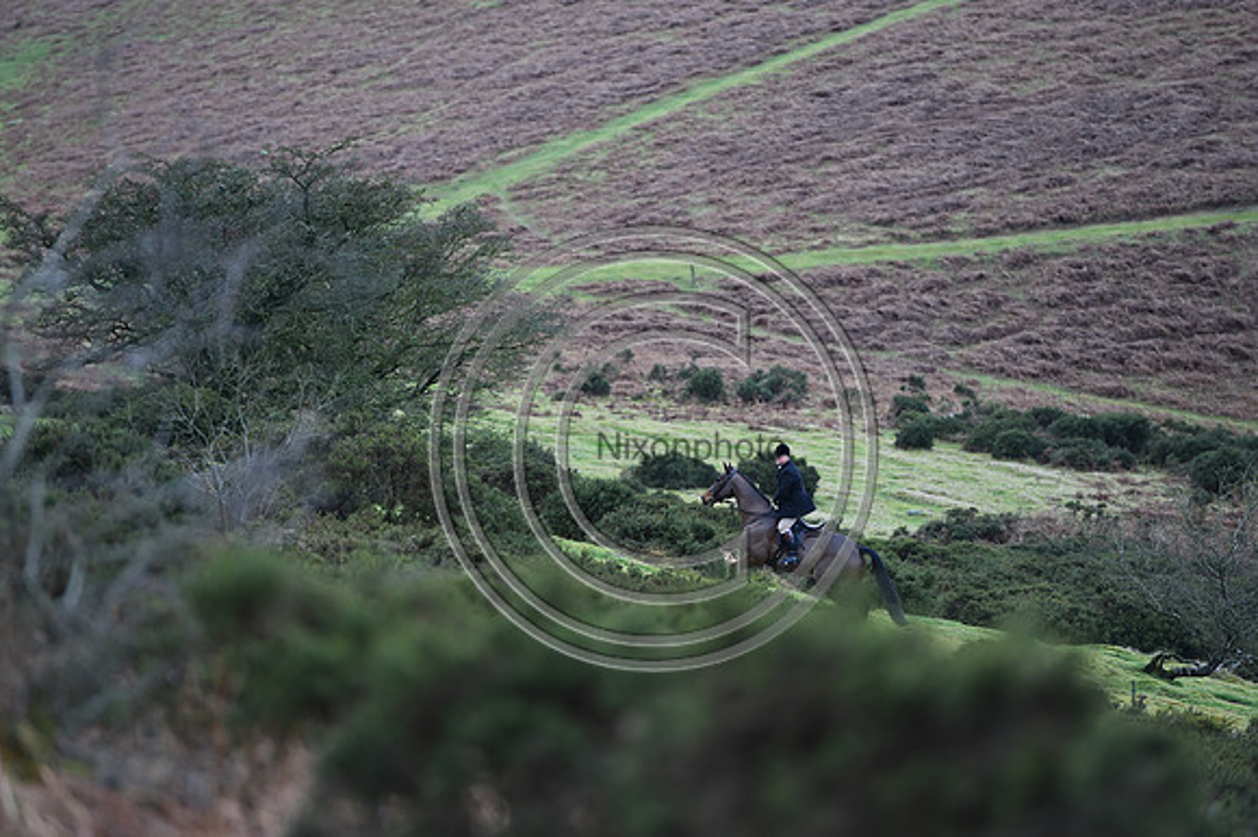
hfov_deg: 10.3
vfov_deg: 6.9
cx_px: 629
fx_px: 6985
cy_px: 418
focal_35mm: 200
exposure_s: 1/800
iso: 400
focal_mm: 200
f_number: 3.5
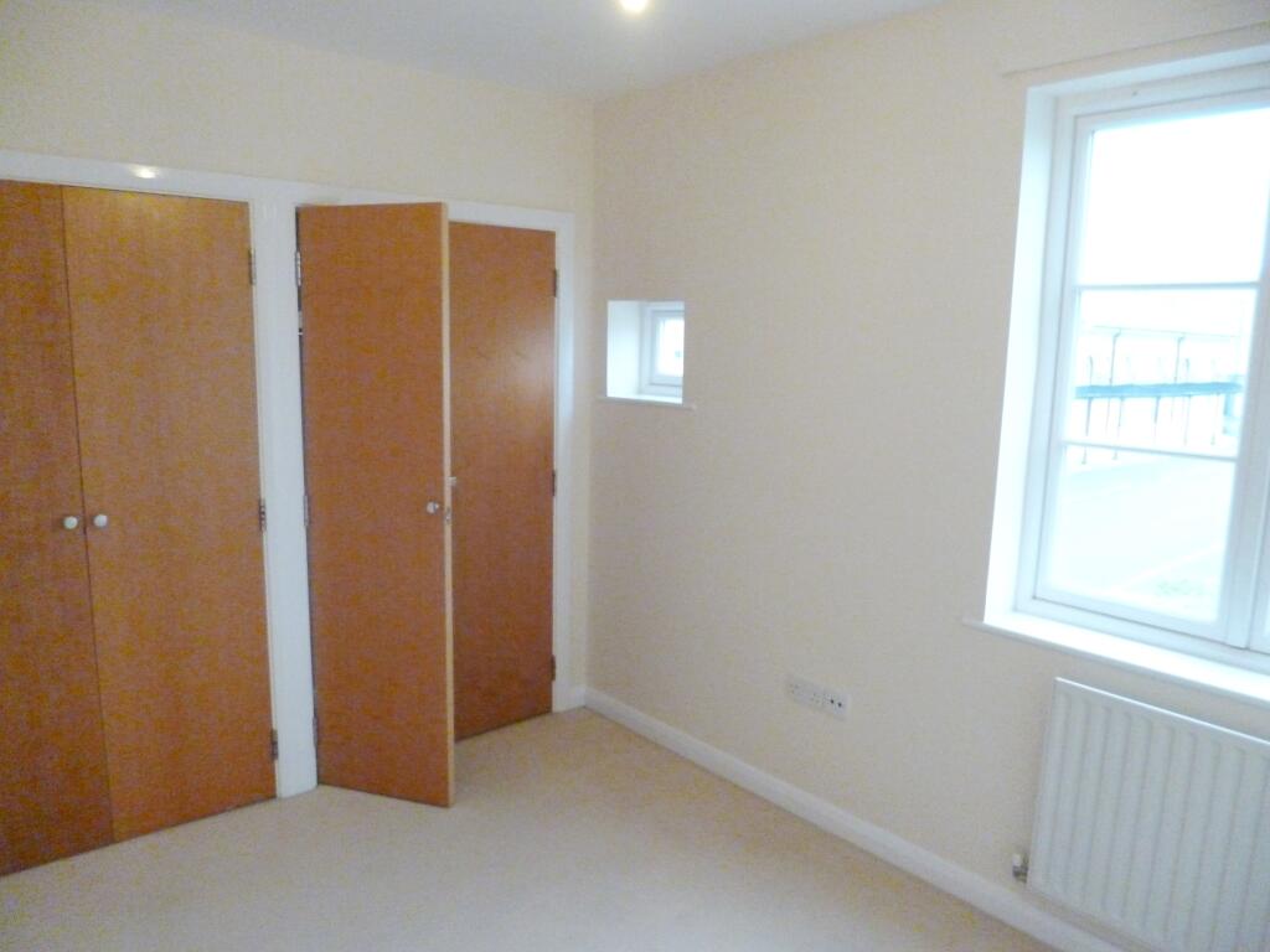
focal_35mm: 24
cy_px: 476
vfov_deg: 56.8
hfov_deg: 71.6
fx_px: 881
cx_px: 635
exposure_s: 1/40
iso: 800
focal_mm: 4.3
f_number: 2.5
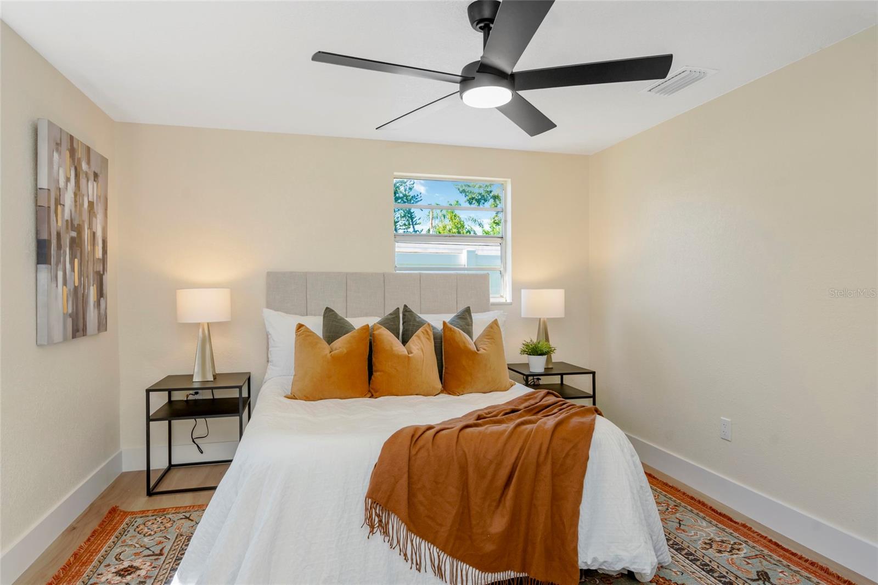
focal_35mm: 21
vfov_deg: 59.5
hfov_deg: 81.2
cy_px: 292
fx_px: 512
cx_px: 439
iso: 320
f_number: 6.7
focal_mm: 21
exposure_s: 1/60
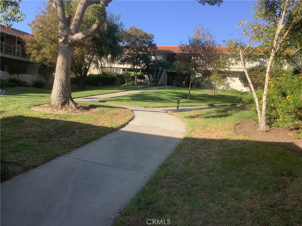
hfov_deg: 58.4
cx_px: 151
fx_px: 270
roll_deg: -3.6
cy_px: 113
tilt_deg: -3.0
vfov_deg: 45.4
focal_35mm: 31
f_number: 2.4
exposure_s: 1/443
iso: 25
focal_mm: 3.3
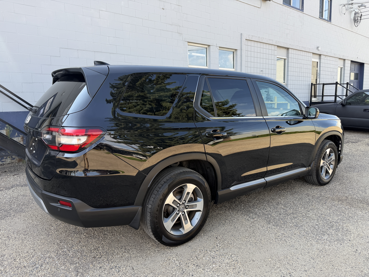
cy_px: 138
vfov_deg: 56.8
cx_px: 184
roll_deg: +1.9
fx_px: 256
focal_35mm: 24
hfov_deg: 71.6
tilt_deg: -8.1
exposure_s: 1/532
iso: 80
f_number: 1.78
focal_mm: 6.76
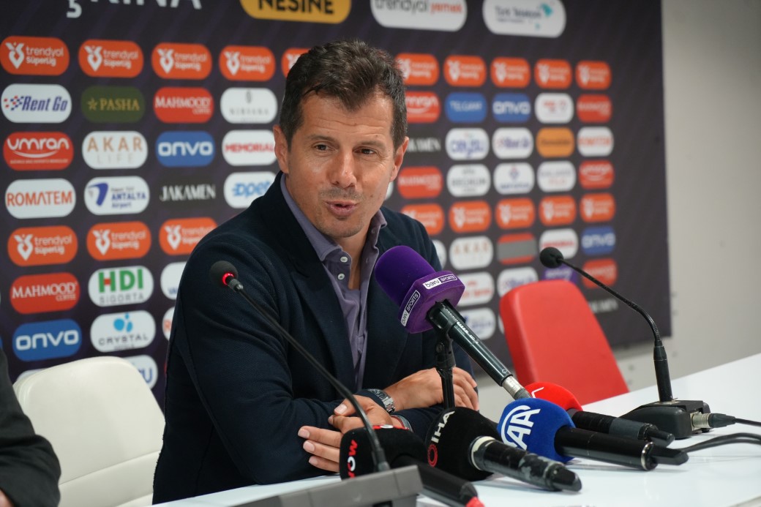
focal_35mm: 70
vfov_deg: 19.5
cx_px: 380
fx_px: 1479
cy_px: 254
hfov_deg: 28.8
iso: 4000
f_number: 4
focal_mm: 70
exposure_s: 1/160
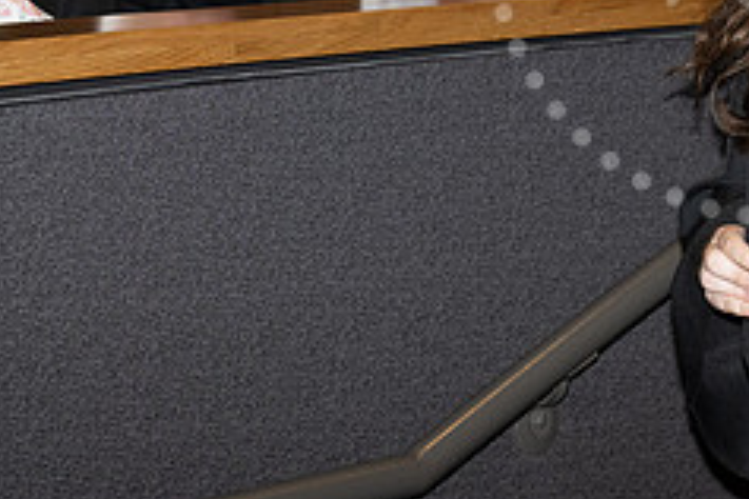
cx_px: 784
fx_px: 4182
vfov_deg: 6.8
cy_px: -81
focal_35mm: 201
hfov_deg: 10.1
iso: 1000
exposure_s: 1/160
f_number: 5.6
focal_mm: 82
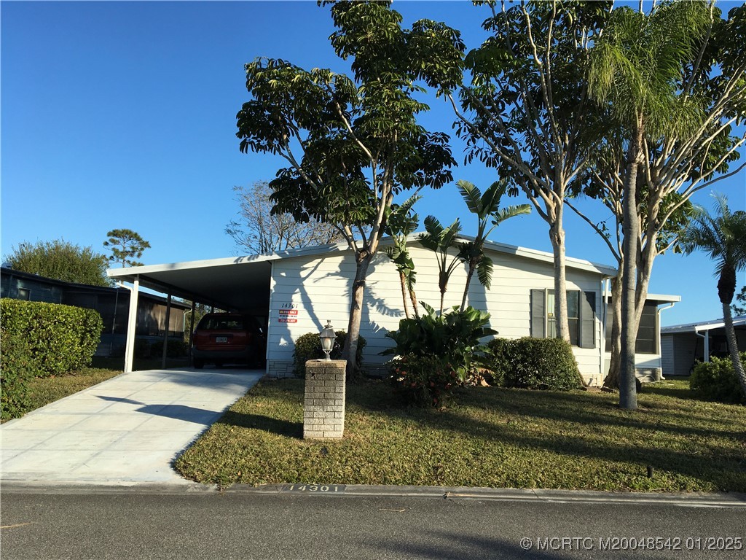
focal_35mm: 29
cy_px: 280
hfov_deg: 61.7
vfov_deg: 48.2
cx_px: 373
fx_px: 625
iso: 25
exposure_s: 1/1425
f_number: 2.2
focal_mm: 4.15
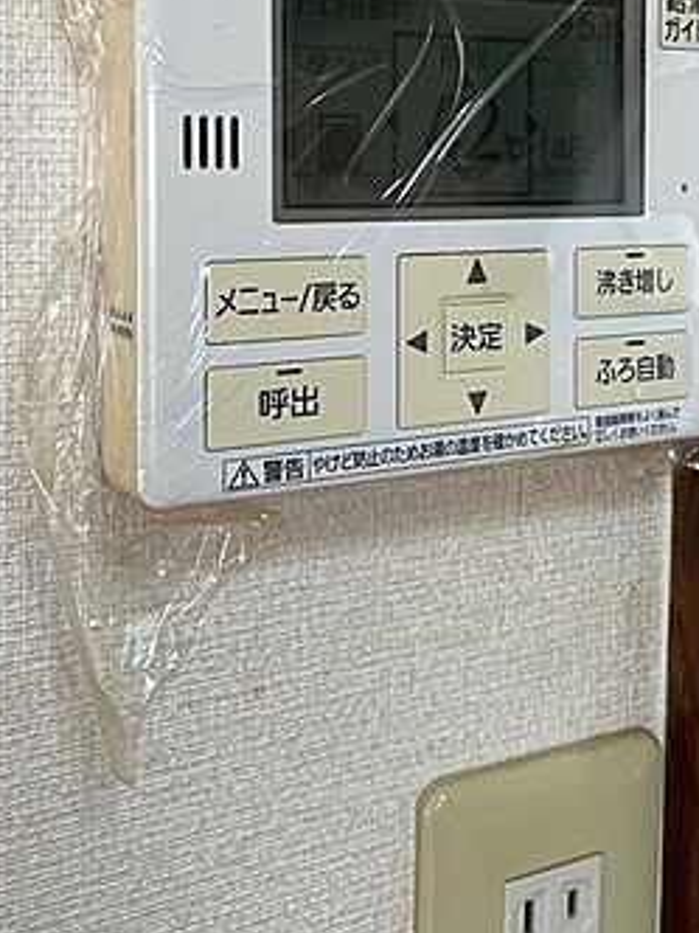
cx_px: 463
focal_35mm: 47
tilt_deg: -3.0
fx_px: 1265
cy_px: 211
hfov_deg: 30.7
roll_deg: -0.6
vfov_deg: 39.1
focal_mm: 4.2
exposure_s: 1/120
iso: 100
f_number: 1.6
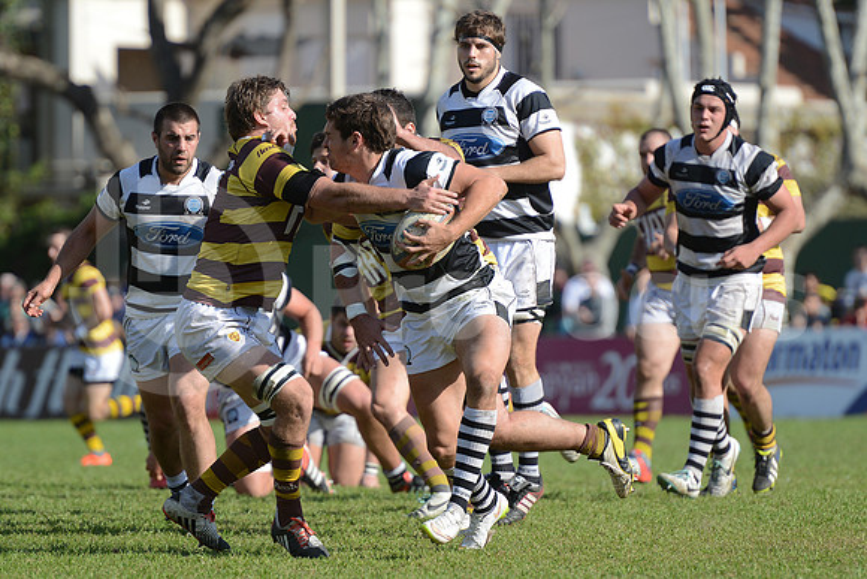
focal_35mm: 280
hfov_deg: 7.4
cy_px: 290
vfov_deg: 4.9
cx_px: 434
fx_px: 6745
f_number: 4
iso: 320
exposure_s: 1/1600
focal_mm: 280
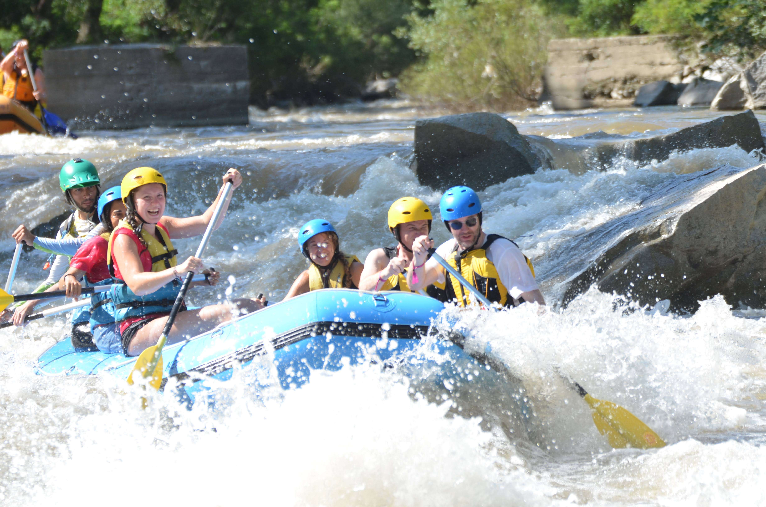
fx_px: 5892
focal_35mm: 278
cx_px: 383
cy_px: 254
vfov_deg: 4.9
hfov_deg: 7.4
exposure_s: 1/500
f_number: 5.6
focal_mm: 185
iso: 250
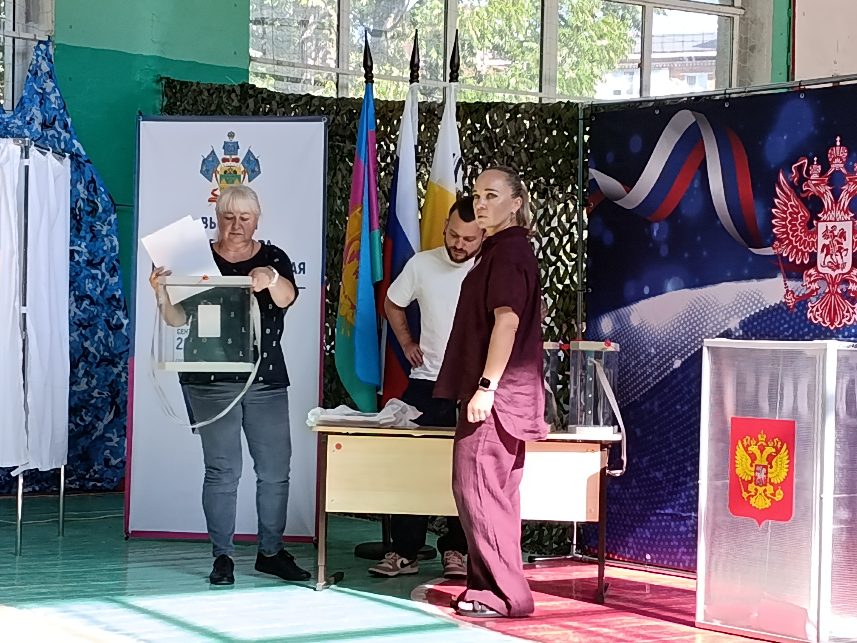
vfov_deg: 18.2
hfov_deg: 24.1
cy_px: 349
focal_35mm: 81
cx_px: 463
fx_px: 2005
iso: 80
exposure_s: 1/100
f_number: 1.6
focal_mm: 6.14
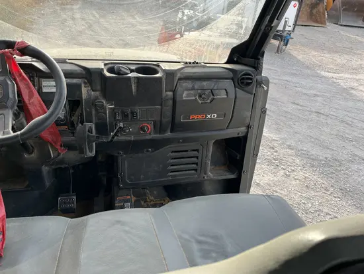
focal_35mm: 26
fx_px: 274
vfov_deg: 53.1
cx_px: 182
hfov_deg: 67.3
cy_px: 137
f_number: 1.6
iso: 50
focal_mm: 5.1
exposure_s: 1/983
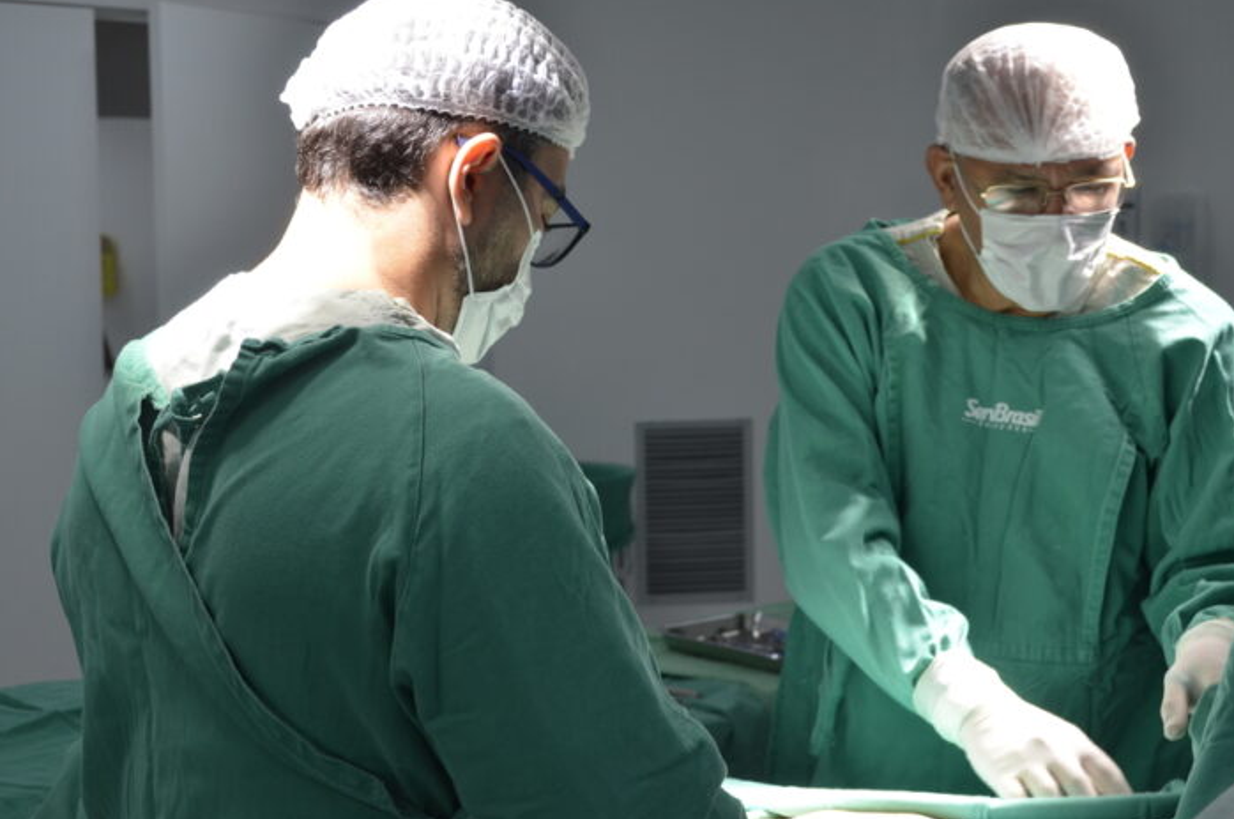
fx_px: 2259
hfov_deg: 30.6
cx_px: 608
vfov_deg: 20.5
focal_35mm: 66
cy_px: 413
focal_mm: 40
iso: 400
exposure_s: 1/80
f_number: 5.3
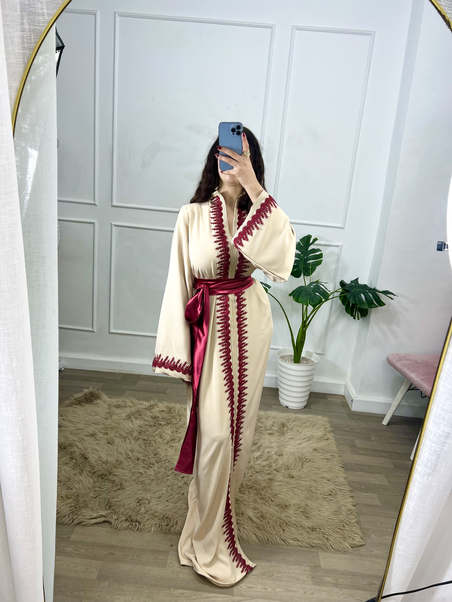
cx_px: 226
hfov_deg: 53.1
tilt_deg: -27.2
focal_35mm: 26
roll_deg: -5.1
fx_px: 453
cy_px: 301
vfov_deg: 67.3
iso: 32
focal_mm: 5.7
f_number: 1.5
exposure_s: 1/129
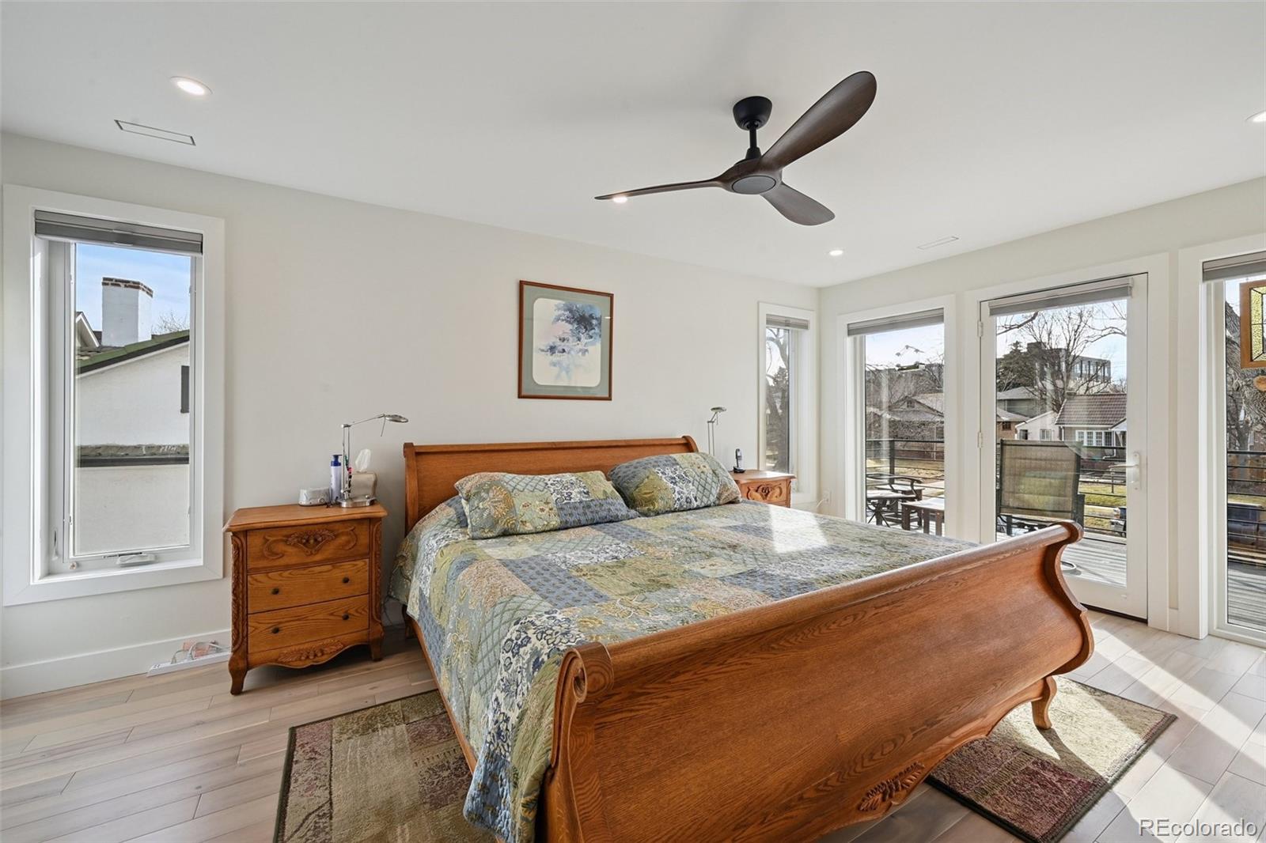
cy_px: 422
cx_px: 633
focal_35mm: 14
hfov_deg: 104.3
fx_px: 492
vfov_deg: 81.2
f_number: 10
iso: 400
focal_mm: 14
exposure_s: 1/60
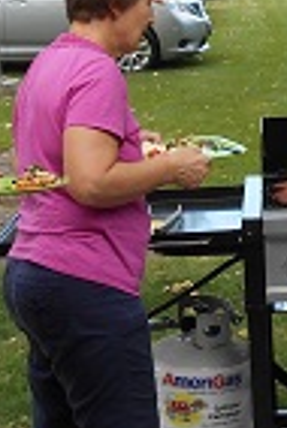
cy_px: 92
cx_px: 205
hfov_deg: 12.9
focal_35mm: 106
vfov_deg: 19.1
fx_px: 1264
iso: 80
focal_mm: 5.1
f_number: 3.4
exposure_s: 1/125
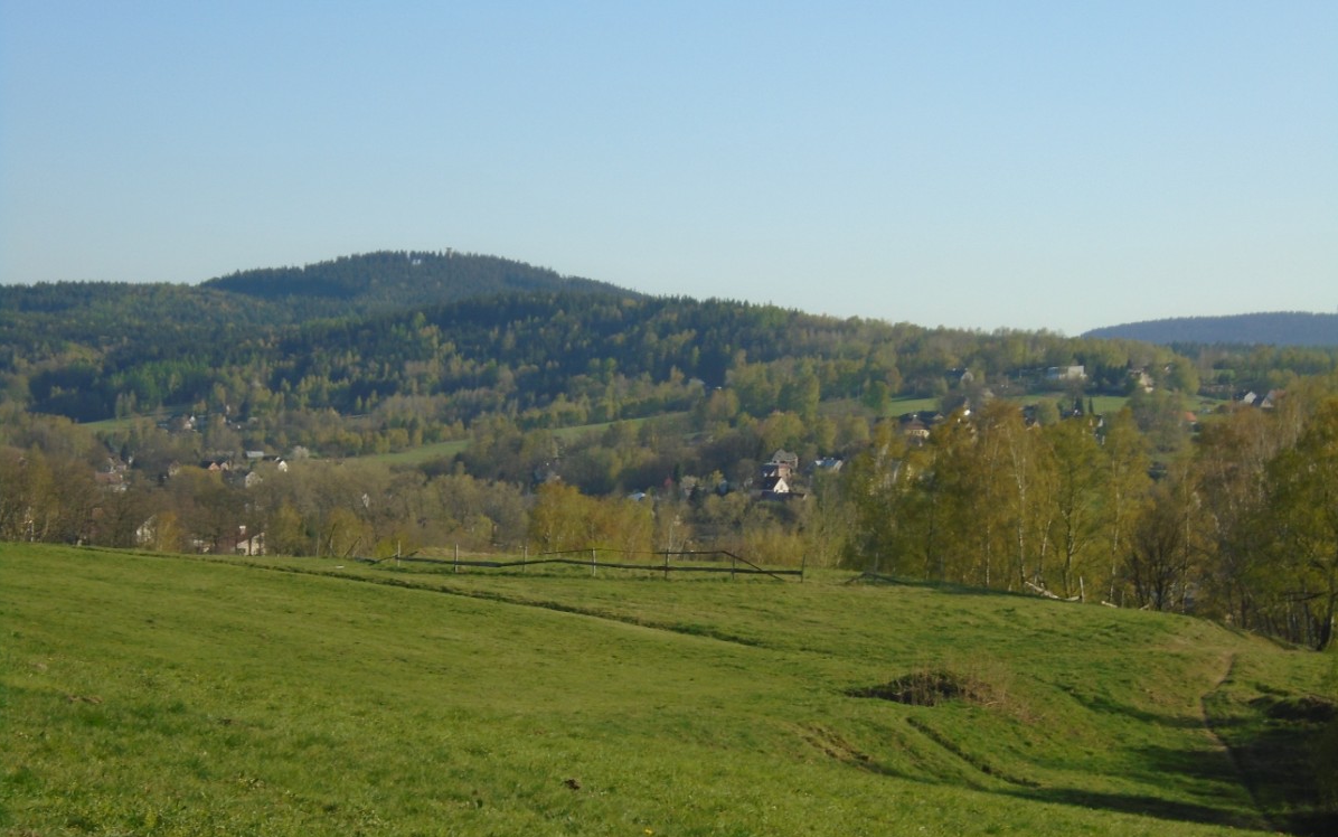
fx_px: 3064
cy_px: 414
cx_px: 668
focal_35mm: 84
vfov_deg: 15.6
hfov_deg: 24.6
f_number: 6.1
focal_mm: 14
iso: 100
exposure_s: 1/320
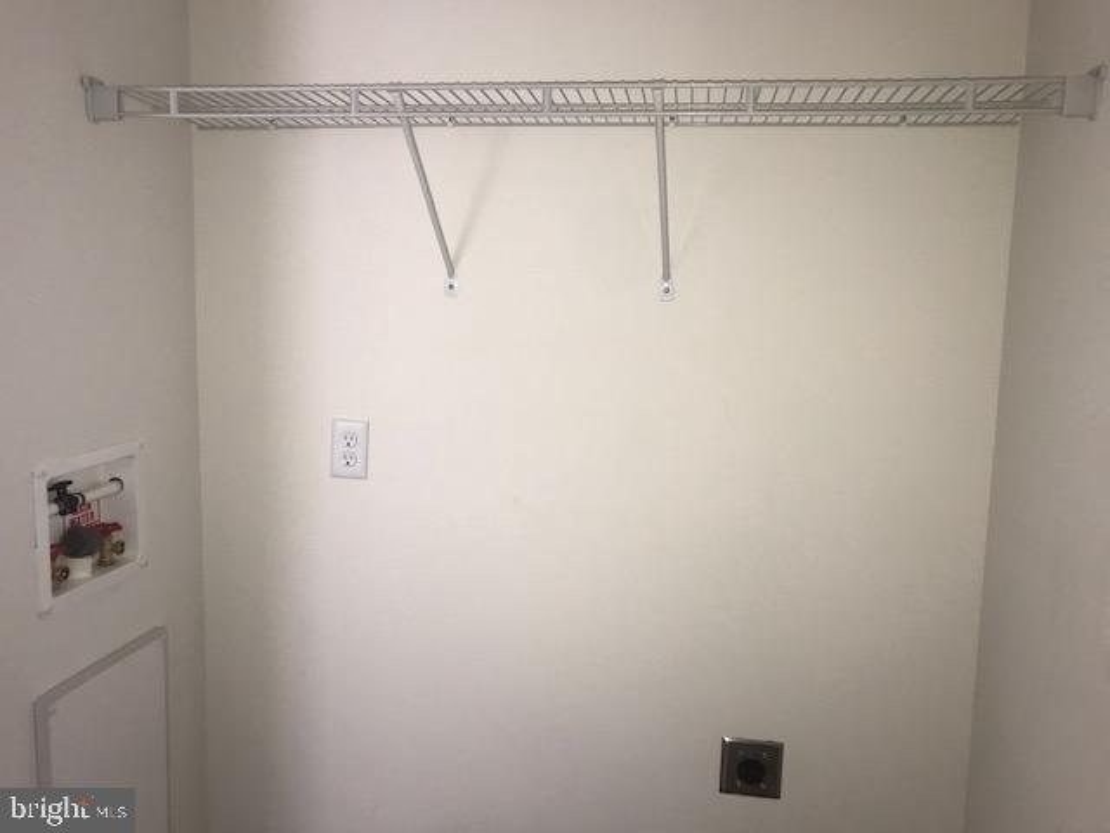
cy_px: 416
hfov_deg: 63.4
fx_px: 898
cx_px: 555
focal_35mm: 28
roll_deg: -1.8
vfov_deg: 49.7
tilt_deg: -6.3
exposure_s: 1/30
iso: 32
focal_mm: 3.99
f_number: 1.8
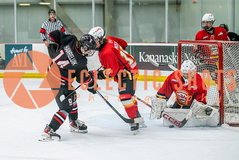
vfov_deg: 10.3
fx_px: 881
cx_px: 76
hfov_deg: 15.4
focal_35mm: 133
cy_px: 85
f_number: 3.2
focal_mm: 95
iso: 2000
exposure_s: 1/640
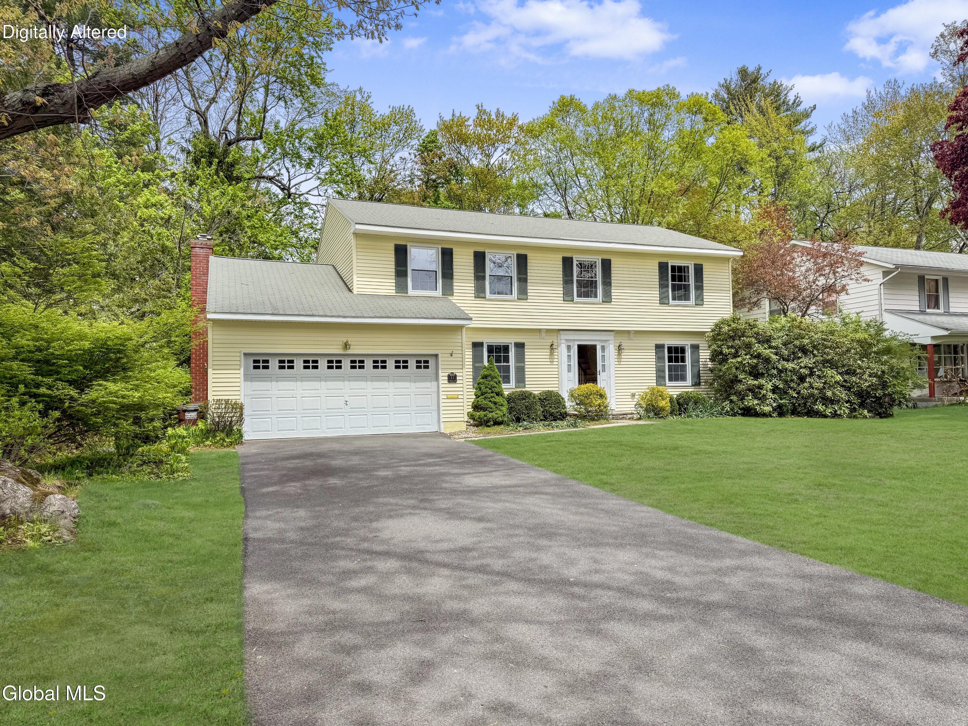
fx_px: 671
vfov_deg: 56.8
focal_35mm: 24
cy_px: 363
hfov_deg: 71.6
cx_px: 484
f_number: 1.78
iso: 80
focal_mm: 6.76
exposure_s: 1/3759
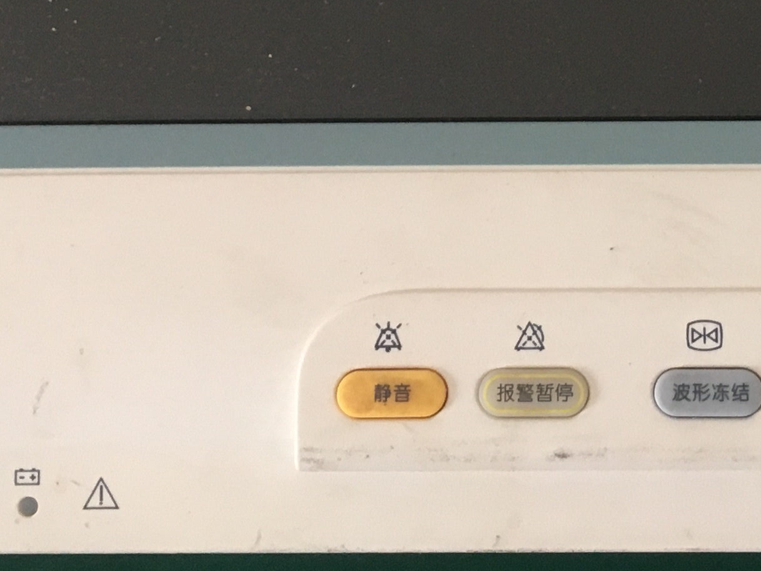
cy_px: -279
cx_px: 600
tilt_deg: -74.1
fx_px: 2111
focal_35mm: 96
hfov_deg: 20.2
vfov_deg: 14.4
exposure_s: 1/33
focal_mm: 4.15
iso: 125
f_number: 2.2
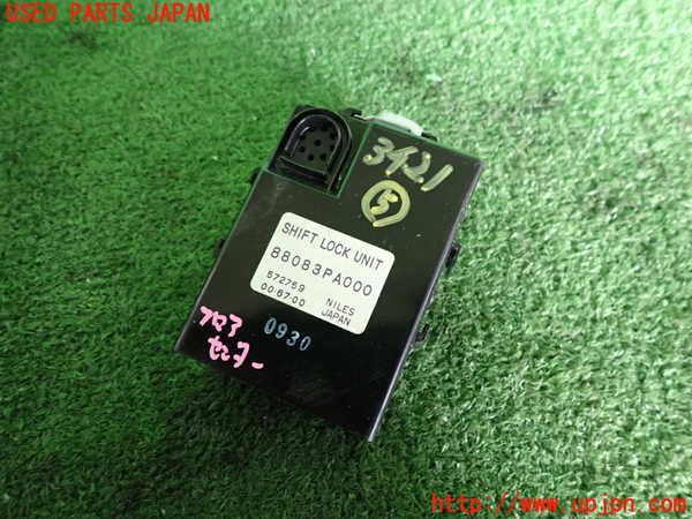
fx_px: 500
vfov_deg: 54.9
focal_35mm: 25
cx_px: 346
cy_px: 260
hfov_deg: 69.4
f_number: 2
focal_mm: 4.5
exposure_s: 1/30
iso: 400
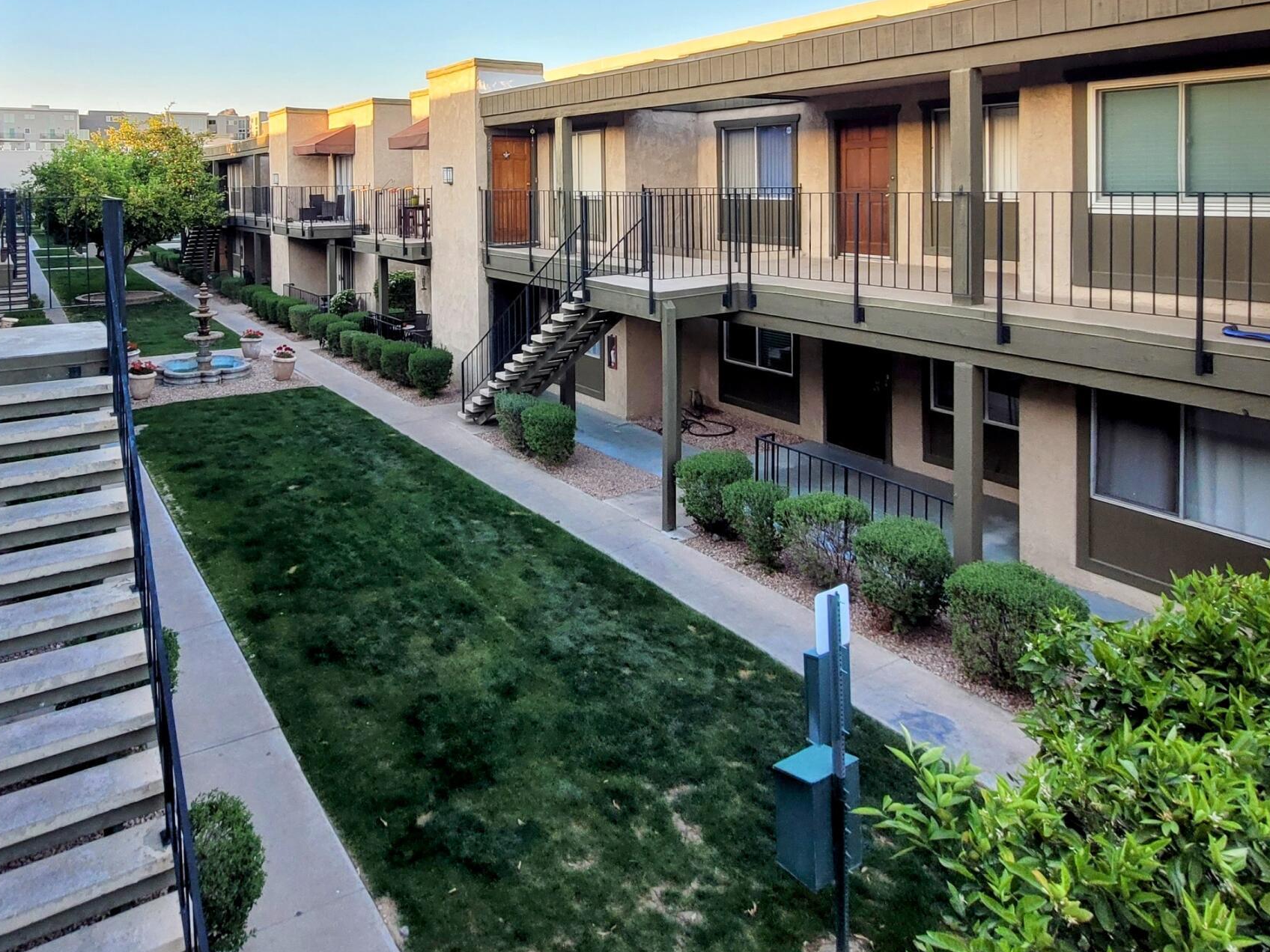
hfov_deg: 73.4
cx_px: 530
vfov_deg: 55.3
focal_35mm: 23
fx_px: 844
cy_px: 207
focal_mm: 1.74
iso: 50
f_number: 2.2
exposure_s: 1/120
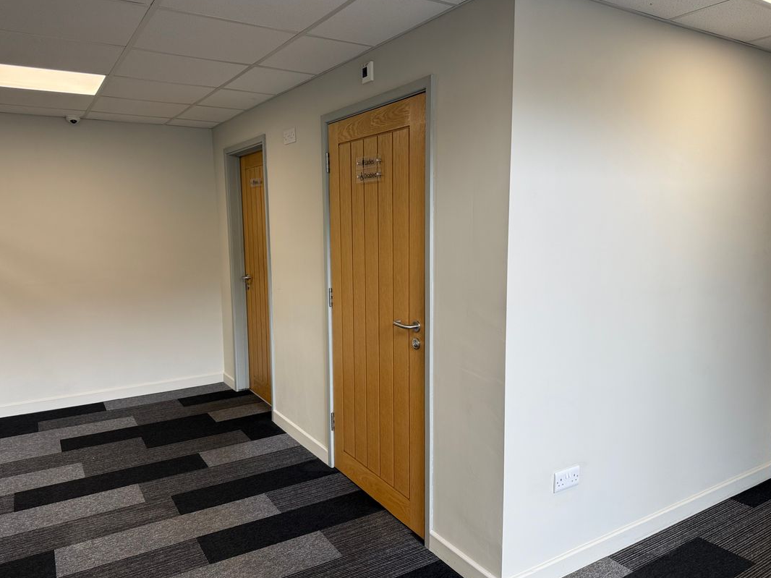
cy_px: 294
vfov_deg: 54.9
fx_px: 557
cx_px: 378
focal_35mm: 25
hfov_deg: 69.4
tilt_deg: -7.7
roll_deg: +0.5
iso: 50
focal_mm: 6.76
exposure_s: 1/138
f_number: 1.78
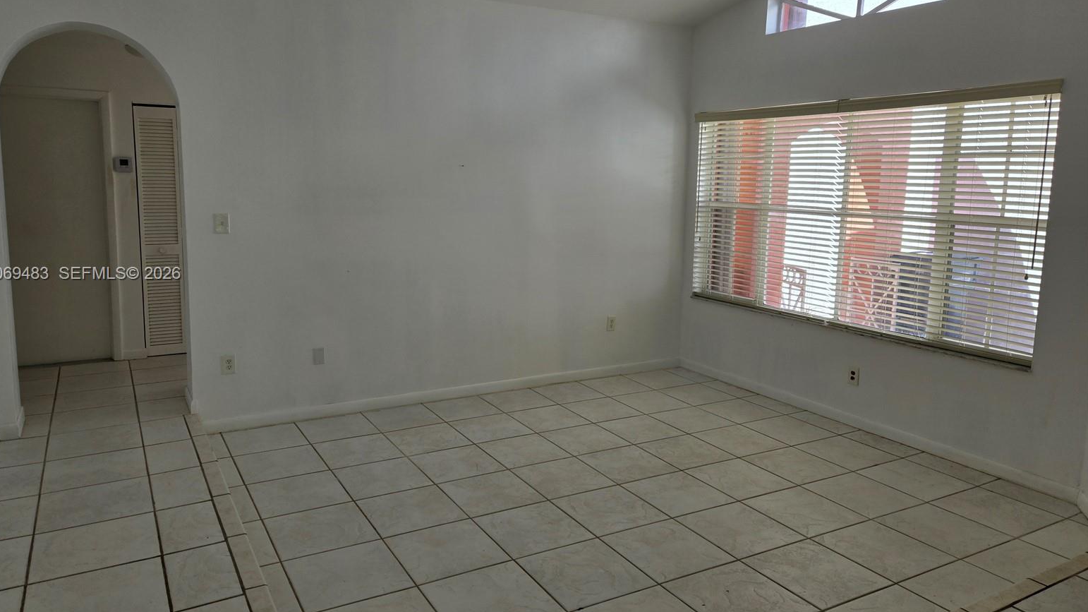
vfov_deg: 44.3
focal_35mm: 26
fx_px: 750
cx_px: 526
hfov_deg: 71.9
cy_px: 275
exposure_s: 1/370
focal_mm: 5.4
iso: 25
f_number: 1.8
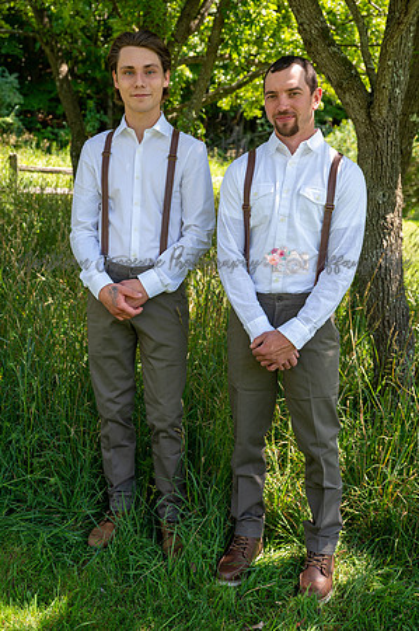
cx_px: 210
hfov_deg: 35.0
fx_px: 665
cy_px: 316
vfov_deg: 50.7
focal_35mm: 38
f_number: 4
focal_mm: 38
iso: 220
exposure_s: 1/250
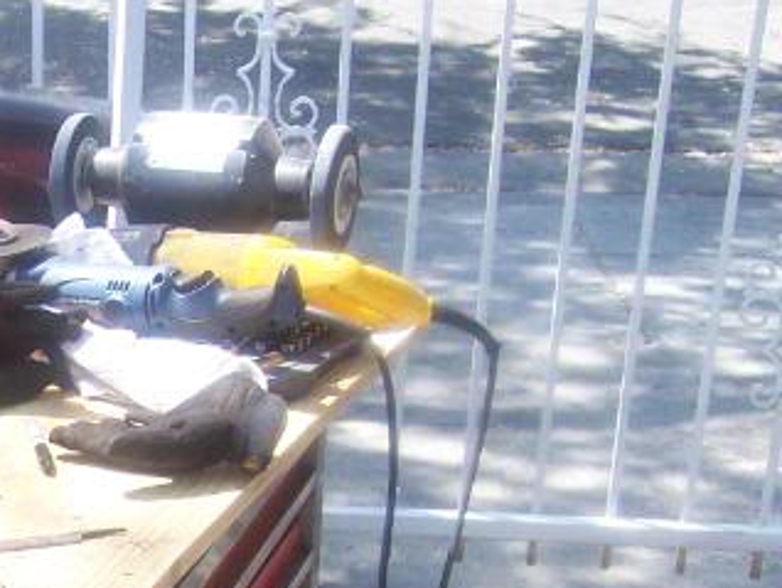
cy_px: 654
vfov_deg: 17.2
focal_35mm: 83
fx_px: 1876
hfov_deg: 22.0
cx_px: -123
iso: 80
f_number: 3.4
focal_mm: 5.5
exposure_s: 1/180
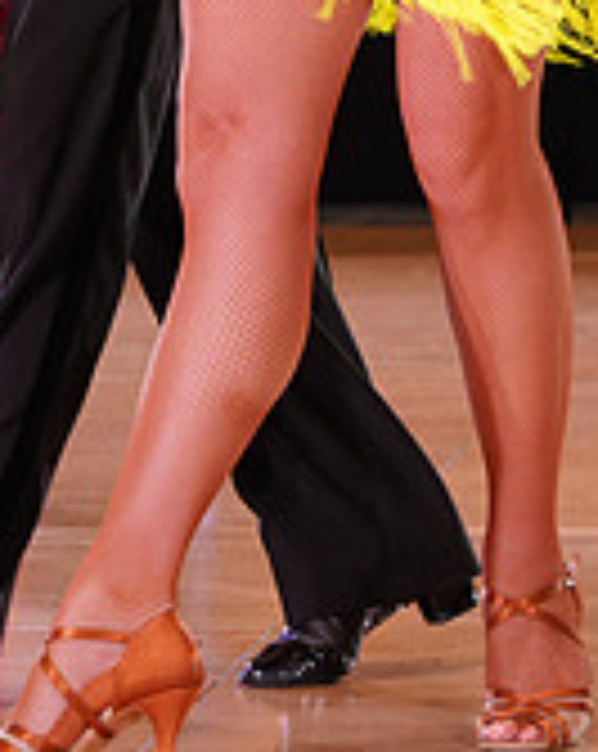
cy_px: -441
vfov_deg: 6.4
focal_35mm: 297
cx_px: 371
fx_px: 6589
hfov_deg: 5.2
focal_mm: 91
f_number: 5.6
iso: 1600
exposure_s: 1/160
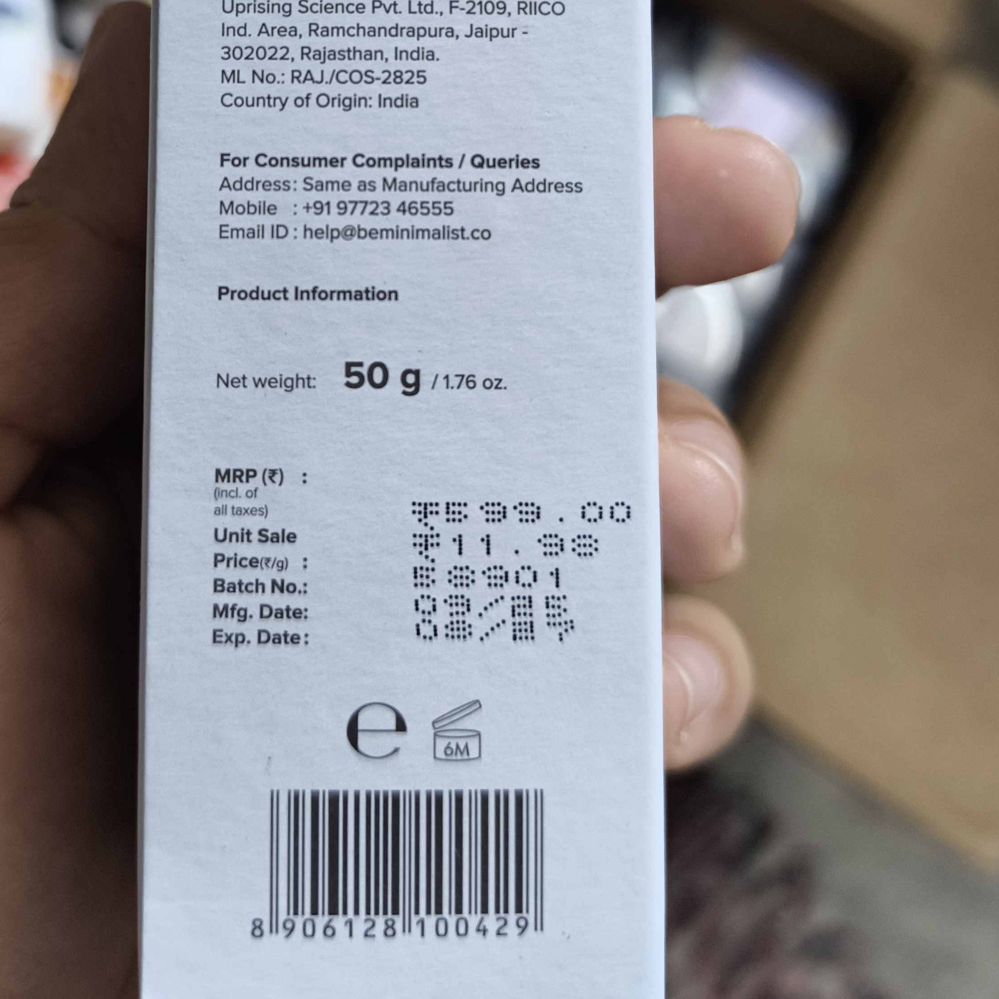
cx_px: 369
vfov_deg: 40.9
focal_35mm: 39
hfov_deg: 42.5
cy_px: 189
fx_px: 1273
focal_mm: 5.56
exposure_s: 1/50
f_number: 1.87
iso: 1173
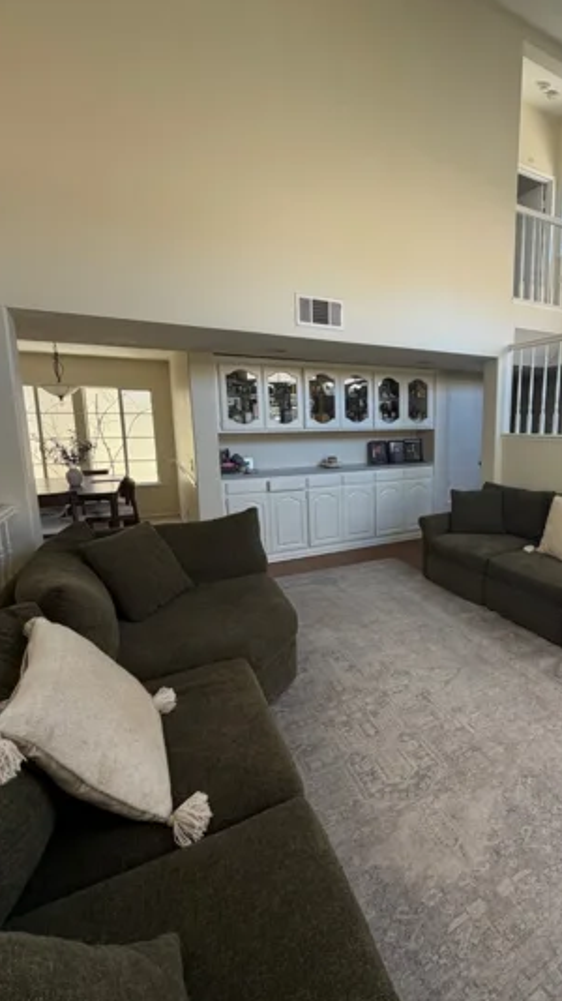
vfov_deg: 99.4
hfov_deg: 64.9
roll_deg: -0.5
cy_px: 491
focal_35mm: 16
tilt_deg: -9.2
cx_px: 384
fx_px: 424
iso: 200
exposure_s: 1/121
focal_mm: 2.22
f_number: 2.2
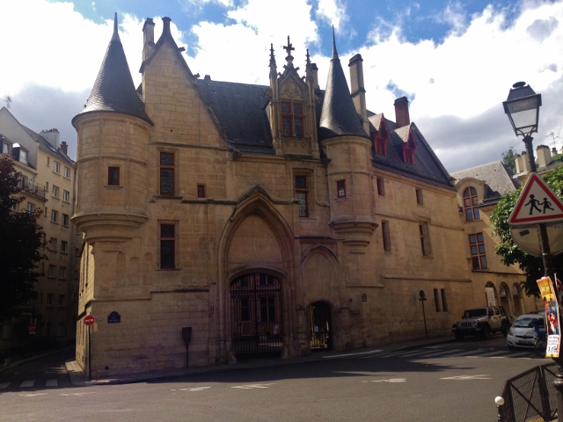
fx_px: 537
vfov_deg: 42.9
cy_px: 211
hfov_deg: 55.4
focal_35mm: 33
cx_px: 282
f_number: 2.4
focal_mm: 4.13
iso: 50
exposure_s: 1/1466
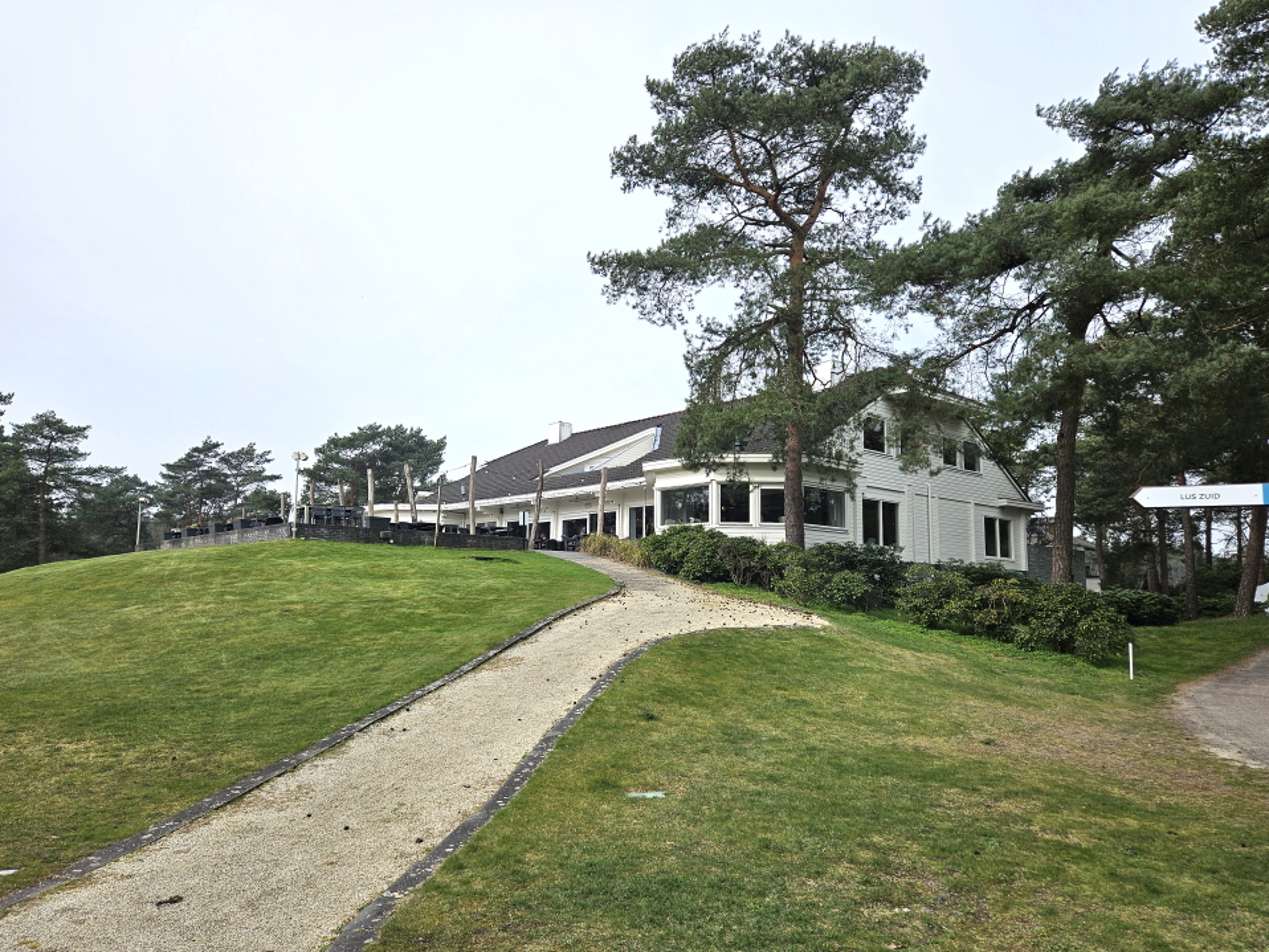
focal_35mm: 24
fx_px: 880
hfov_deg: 71.6
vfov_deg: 56.8
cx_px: 623
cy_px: 481
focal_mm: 5.4
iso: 25
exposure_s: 1/2082
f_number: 1.8
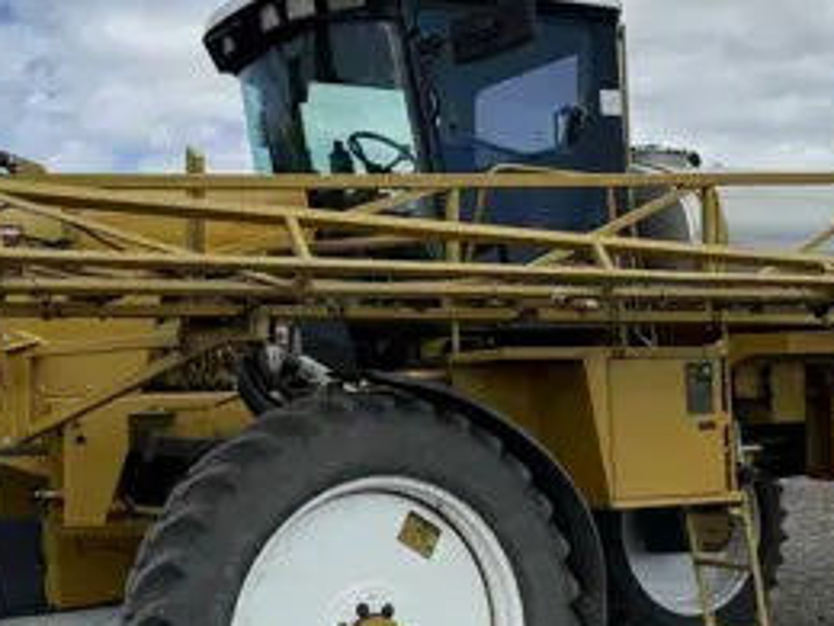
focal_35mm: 59
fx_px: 1421
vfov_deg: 24.8
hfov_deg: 32.7
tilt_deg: +1.6
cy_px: 334
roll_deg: +0.9
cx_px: 369
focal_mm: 6.76
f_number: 1.78
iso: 80
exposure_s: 1/5814
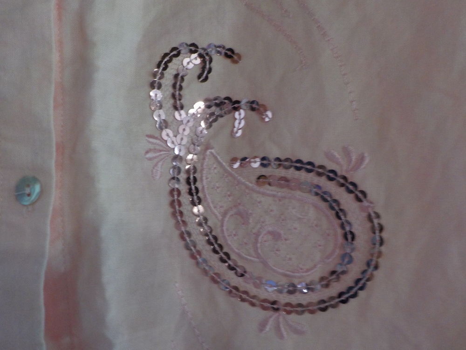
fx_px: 404
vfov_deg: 46.8
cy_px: 175
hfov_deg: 60.0
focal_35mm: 30
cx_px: 233
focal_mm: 4.1
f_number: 3.3
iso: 400
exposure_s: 1/20
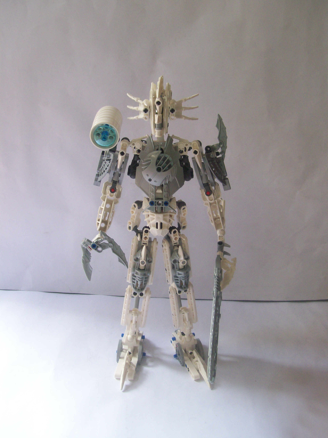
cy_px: 219
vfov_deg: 51.4
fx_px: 455
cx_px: 164
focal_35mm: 36
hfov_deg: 39.7
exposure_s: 1/32
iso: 102
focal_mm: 6
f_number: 2.7
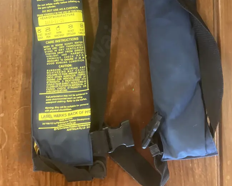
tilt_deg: -82.6
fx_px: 295
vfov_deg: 33.0
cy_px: 17
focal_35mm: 43
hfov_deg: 42.9
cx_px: 126
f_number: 1.8
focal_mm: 3.99
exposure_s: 1/25
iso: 320
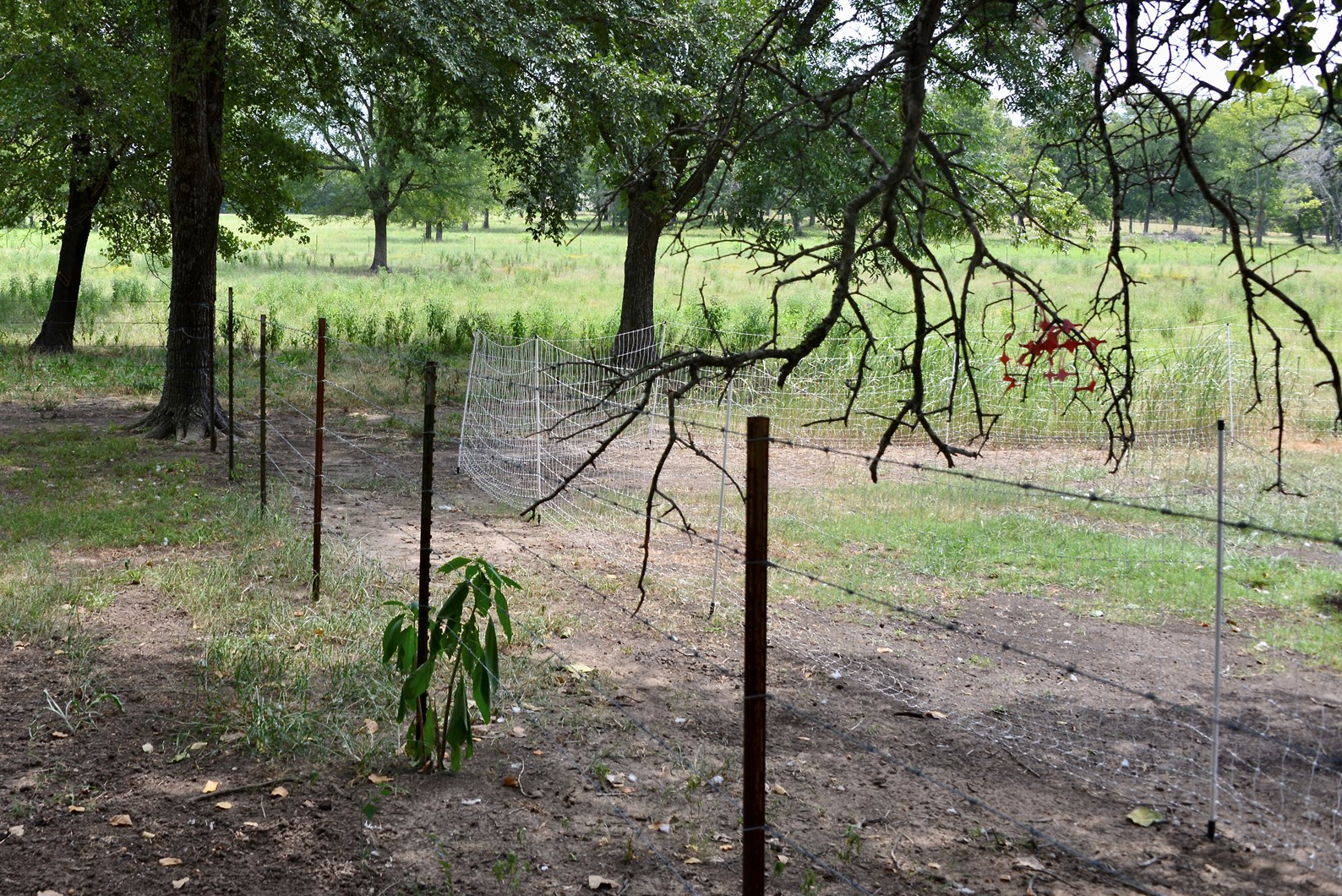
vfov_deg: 32.5
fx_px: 1529
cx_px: 486
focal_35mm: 41
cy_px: 328
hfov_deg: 46.9
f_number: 8
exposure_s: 1/250
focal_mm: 32
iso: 320
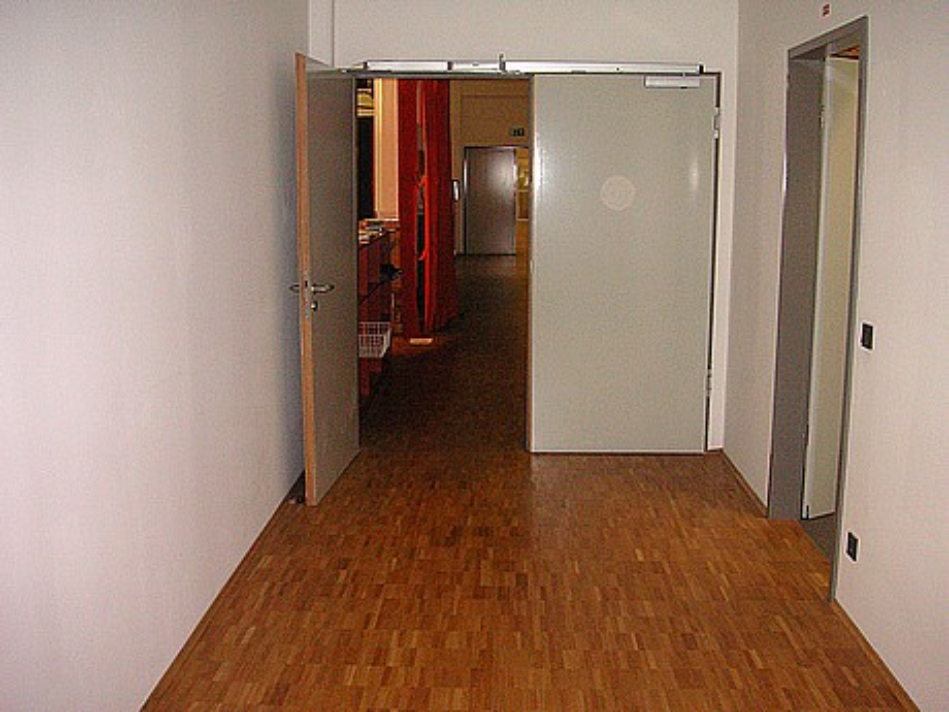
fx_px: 1014
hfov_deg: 50.1
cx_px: 474
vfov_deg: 38.7
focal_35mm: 37
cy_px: 356
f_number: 2.8
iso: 160
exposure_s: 1/45
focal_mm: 6.1
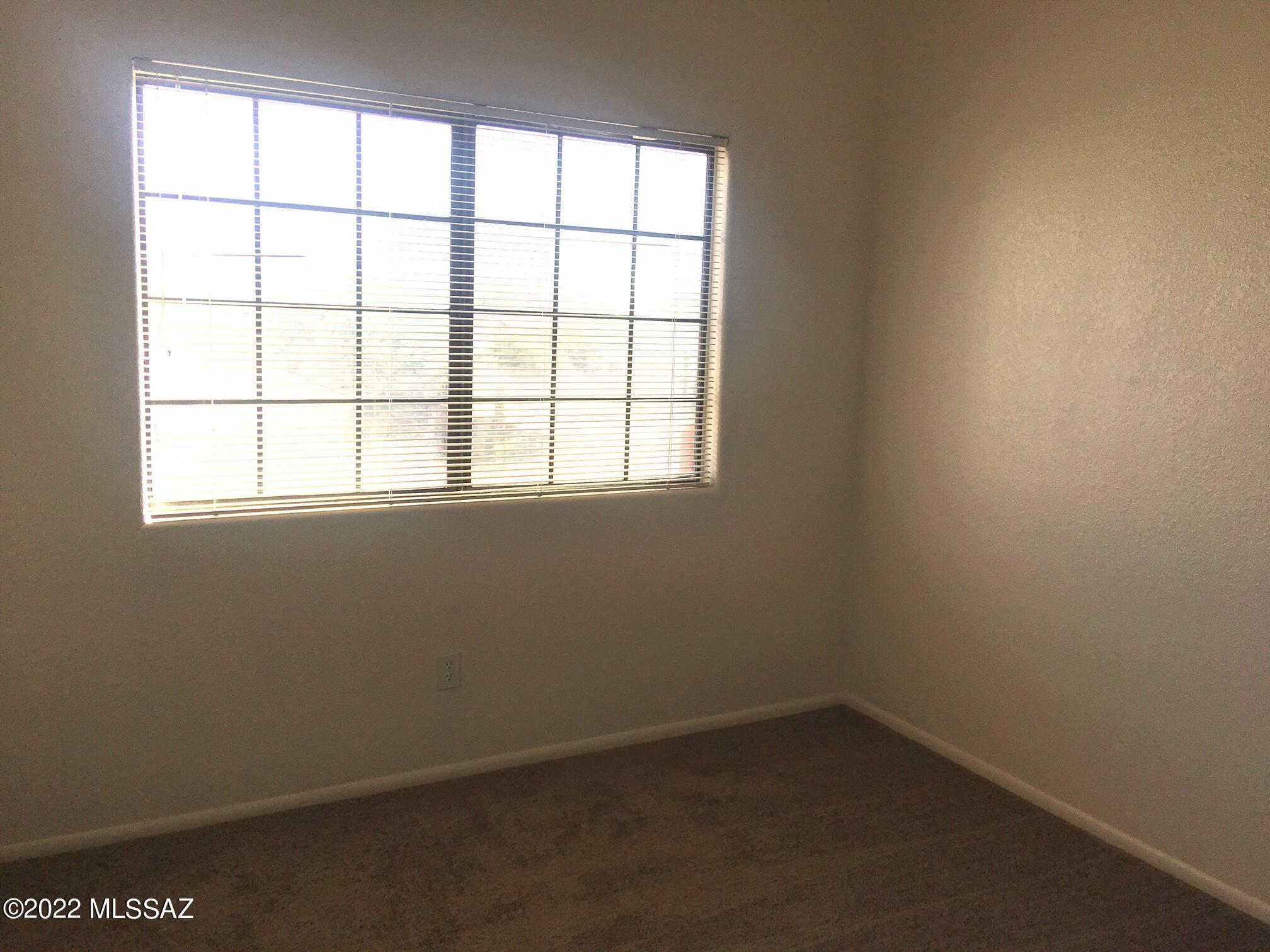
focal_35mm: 29
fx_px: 1064
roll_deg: -1.9
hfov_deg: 61.7
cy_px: 476
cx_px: 635
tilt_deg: -8.8
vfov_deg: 48.2
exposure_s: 1/630
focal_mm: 4.15
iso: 25
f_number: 2.2
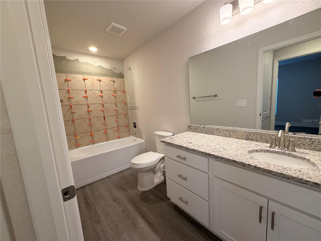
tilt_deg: -7.6
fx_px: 130
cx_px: 160
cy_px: 120
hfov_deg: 102.1
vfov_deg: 85.7
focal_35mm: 14
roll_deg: +4.5
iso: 200
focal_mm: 2.22
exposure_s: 1/120
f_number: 2.2
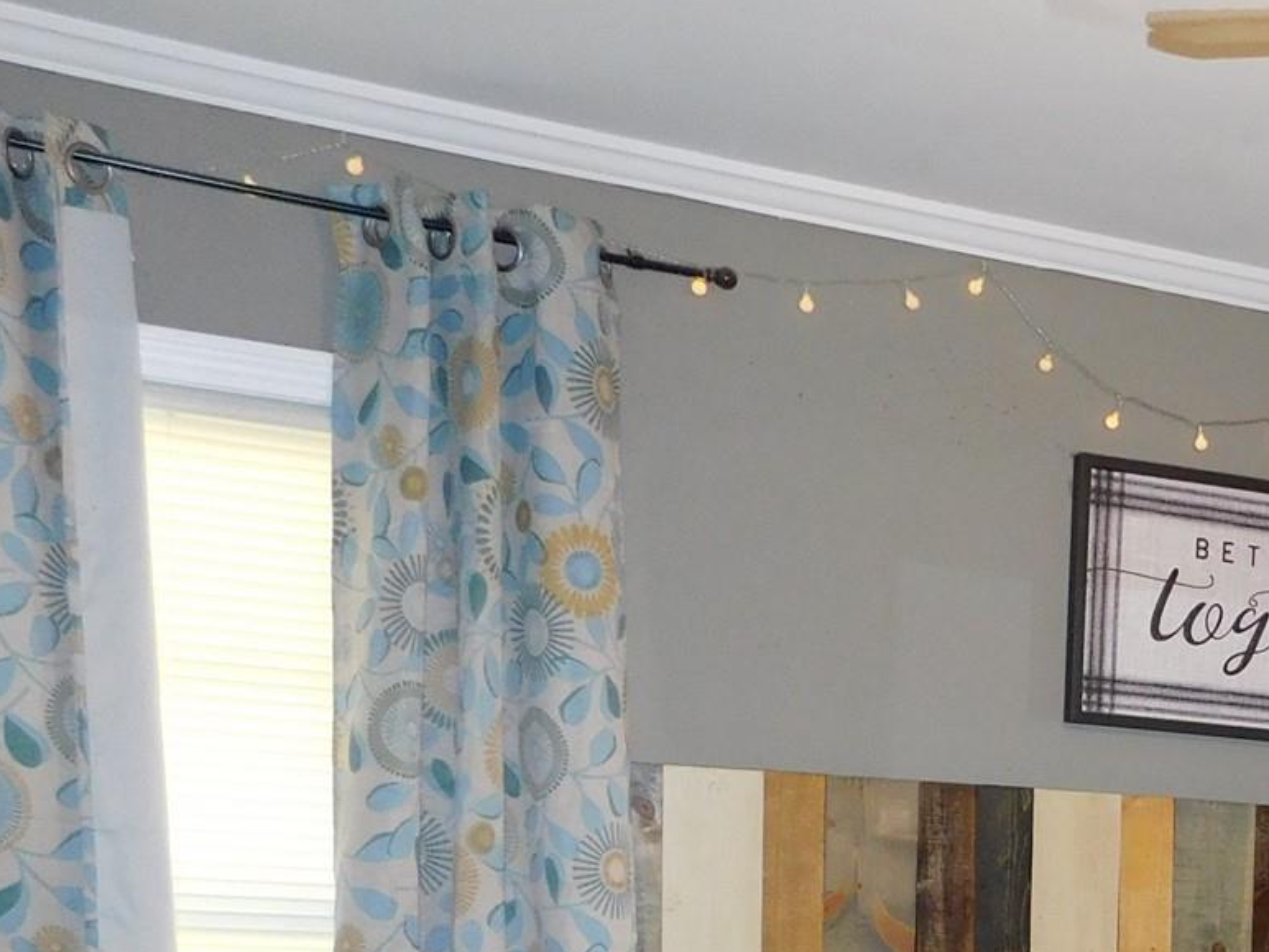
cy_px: 1235
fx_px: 2236
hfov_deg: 27.6
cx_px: 1547
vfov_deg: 21.7
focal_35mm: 61
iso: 200
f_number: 3
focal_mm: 4
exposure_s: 1/30
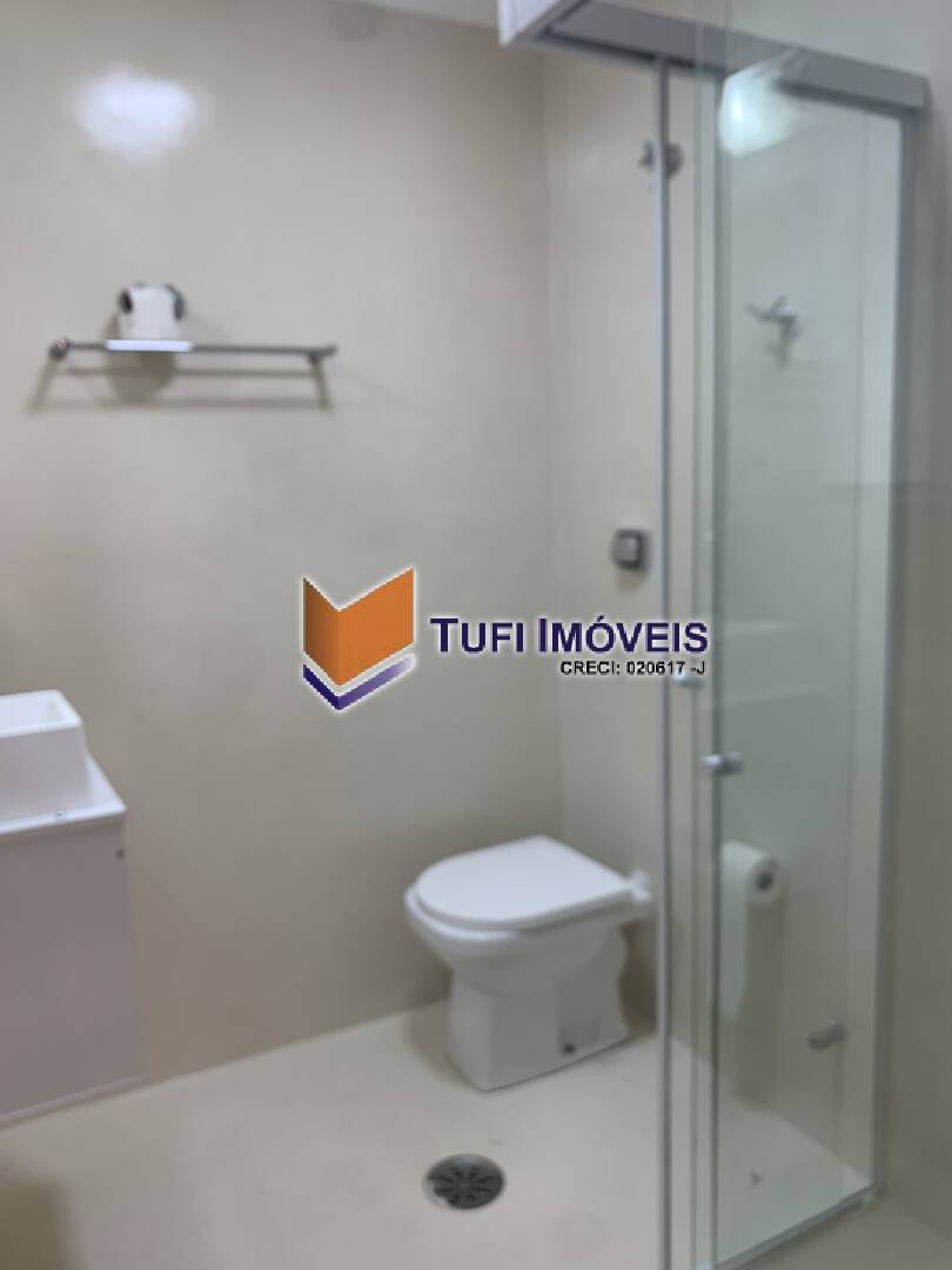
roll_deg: +2.3
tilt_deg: -8.4
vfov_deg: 67.3
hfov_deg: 53.1
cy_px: 635
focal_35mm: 26
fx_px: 953
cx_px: 476
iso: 80
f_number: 1.8
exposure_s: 1/120
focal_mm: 4.25
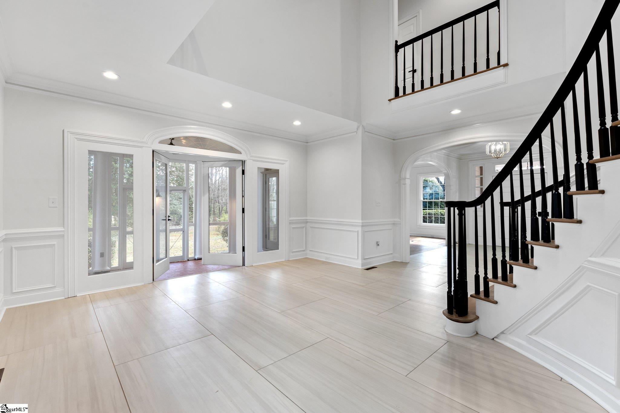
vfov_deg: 73.7
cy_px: 206
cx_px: 310
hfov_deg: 96.7
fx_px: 276
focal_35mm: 16
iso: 250
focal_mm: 16
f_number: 9
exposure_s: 1/5
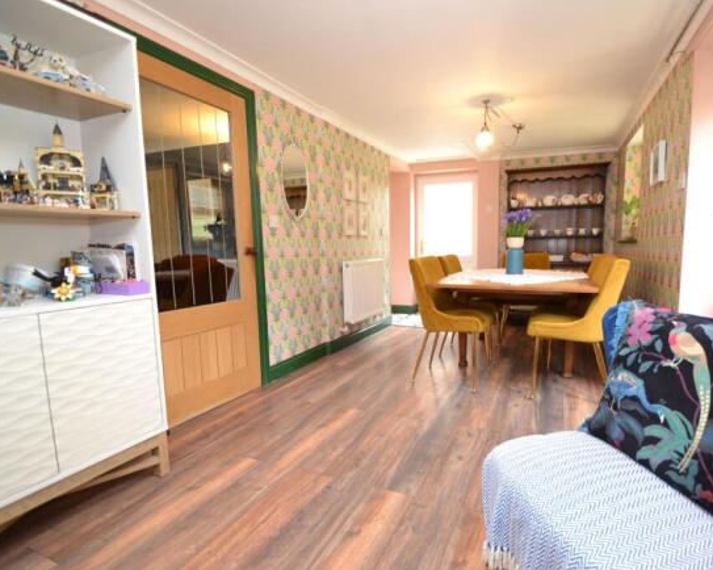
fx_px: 359
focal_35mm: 17
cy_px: 286
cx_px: 416
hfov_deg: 88.9
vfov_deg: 76.9
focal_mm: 10
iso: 2000
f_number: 3.5
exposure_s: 1/60
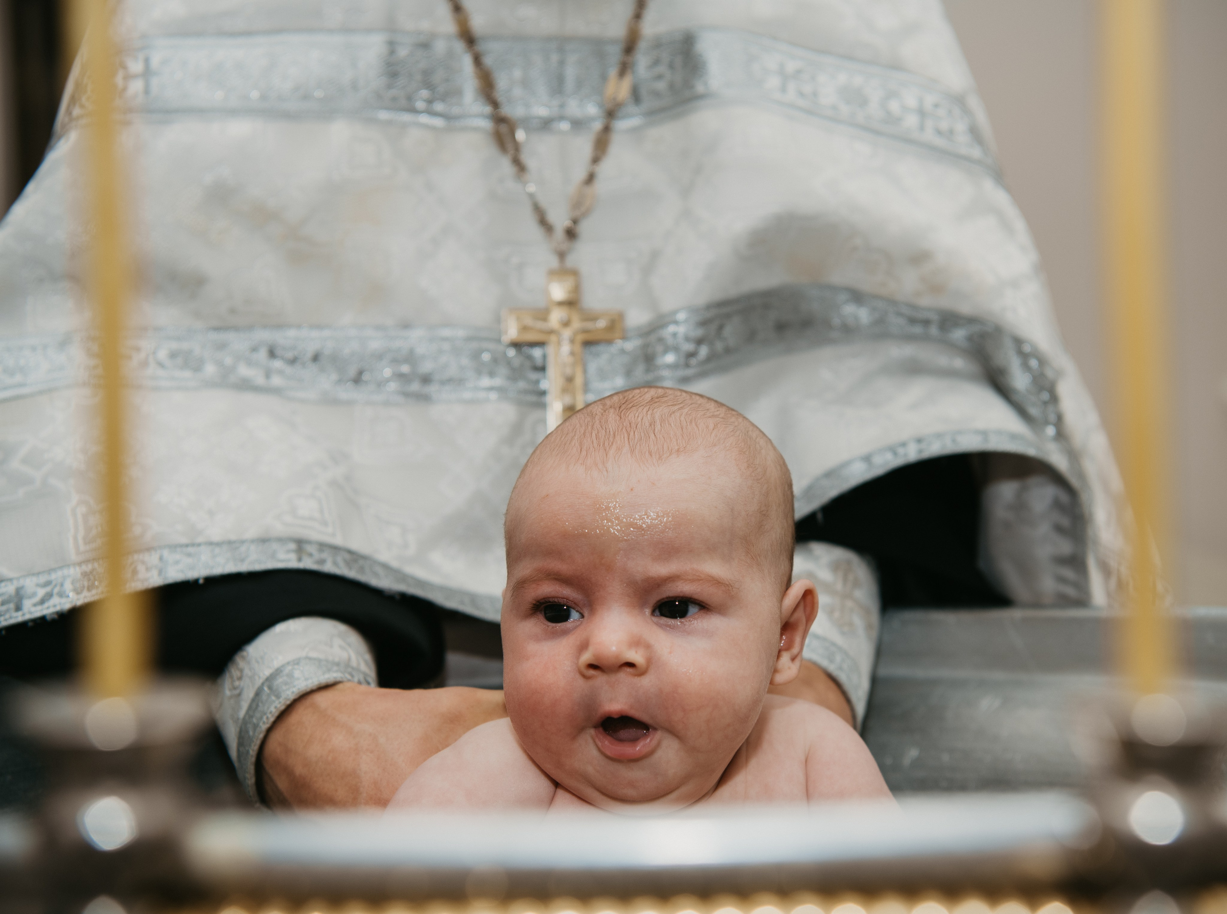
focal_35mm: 52
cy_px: 457
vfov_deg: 28.1
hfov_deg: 37.1
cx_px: 685
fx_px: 1827
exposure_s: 1/160
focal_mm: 48
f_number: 4
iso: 125
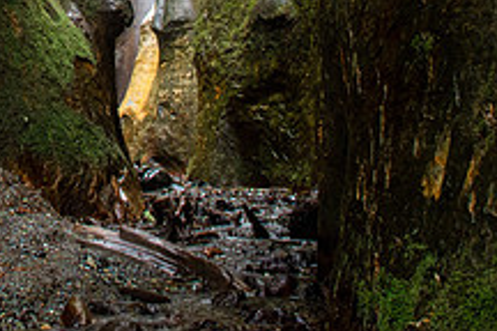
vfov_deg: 15.8
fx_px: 1132
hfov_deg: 23.6
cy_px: -106
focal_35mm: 82
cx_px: -7
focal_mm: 18
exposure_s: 1/13
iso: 1000
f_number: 3.5
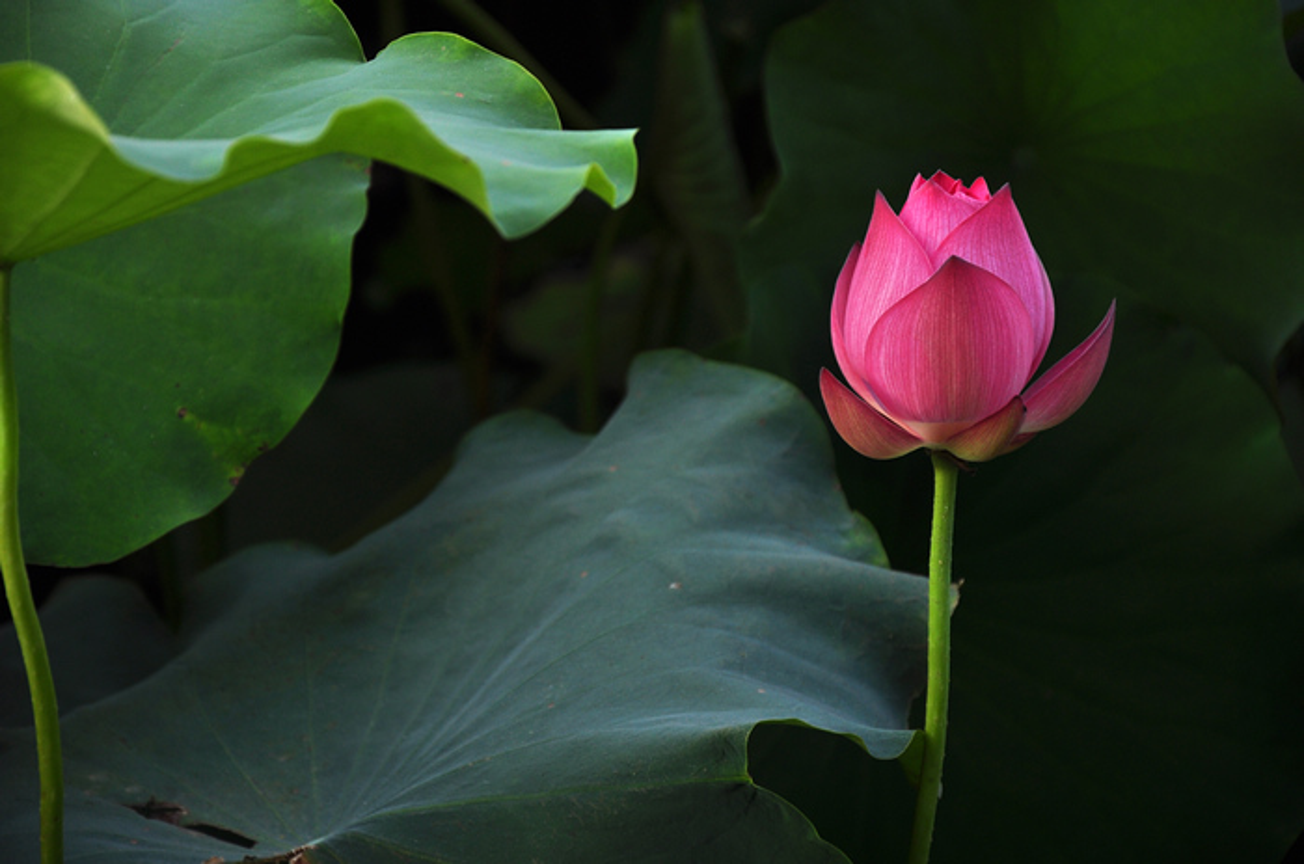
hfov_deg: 13.1
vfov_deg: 8.7
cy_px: 432
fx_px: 5695
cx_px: 652
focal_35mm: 158
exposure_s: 1/80
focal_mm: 105
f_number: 5.6
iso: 200
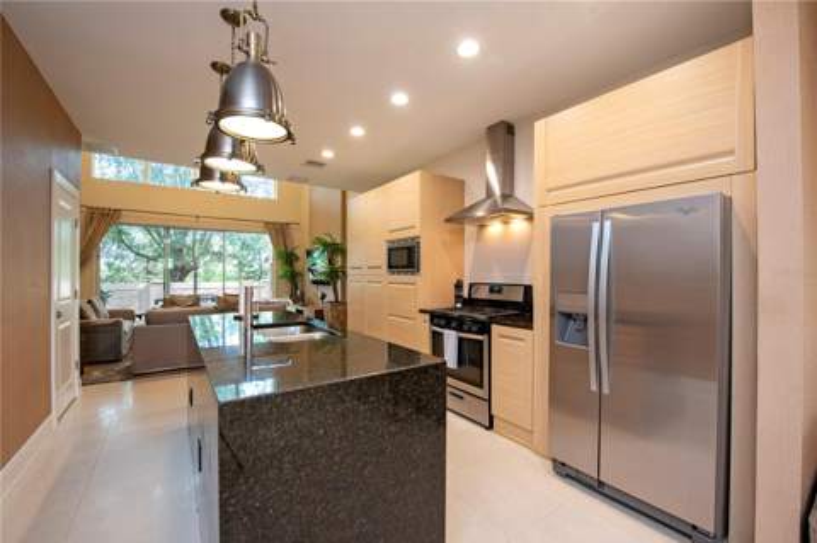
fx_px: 340
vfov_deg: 77.2
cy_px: 272
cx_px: 408
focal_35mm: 15
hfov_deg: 100.4
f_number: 10
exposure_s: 1/13
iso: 500
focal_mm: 15
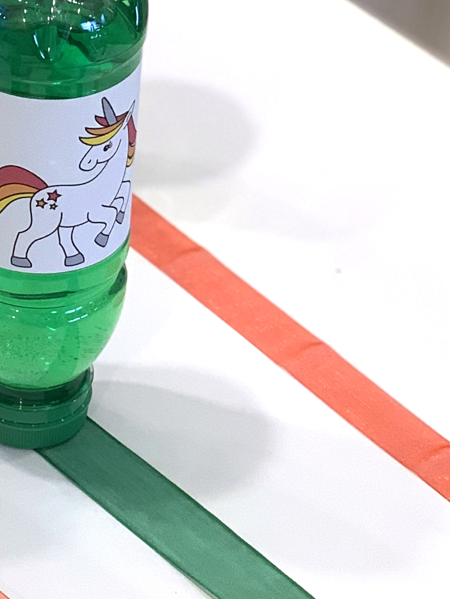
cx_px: -83
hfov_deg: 9.1
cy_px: 560
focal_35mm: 161
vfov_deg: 12.2
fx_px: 2790
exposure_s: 1/122
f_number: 2.4
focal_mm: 6
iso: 80
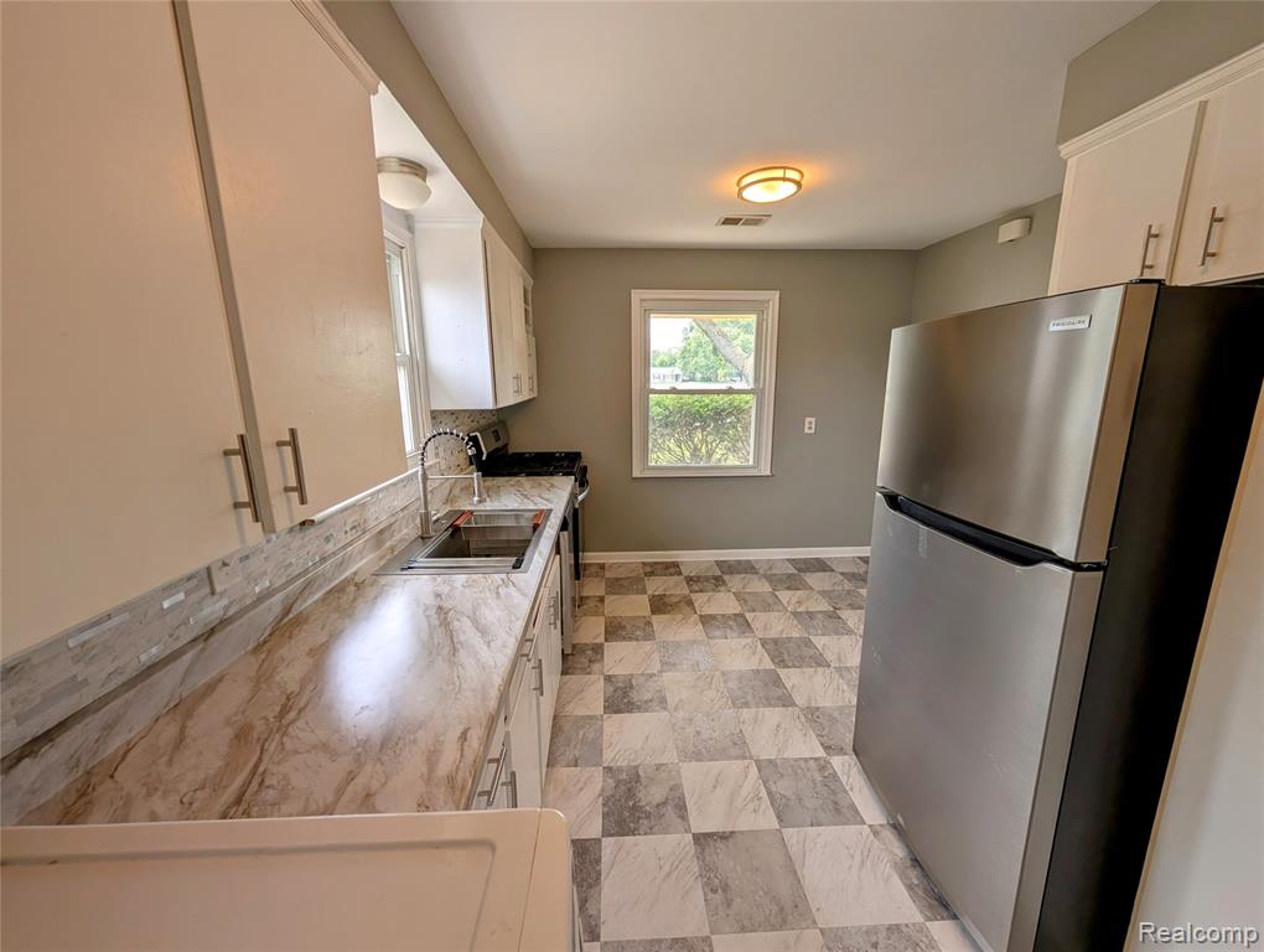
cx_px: 632
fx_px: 439
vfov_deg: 94.6
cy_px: 476
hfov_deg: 110.5
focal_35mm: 12
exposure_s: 1/227
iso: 49
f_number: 1.7
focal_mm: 2.02
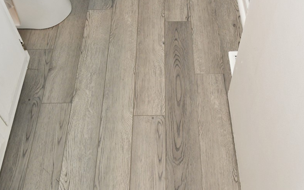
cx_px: 160
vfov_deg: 30.5
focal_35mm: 42
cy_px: 93
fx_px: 348
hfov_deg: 47.2
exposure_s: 1/60
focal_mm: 20
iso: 3200
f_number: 10
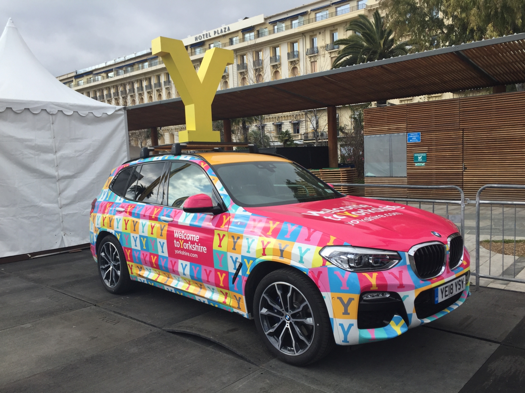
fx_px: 440
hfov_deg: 61.7
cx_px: 262
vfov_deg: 48.2
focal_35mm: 29
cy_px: 196
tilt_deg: -5.9
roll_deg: +1.7
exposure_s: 1/1199
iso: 32
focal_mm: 4.15
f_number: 2.2
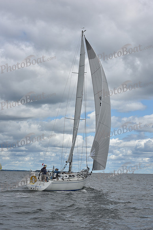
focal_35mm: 70
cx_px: 76
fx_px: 446
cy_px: 115
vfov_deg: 28.8
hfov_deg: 19.5
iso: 250
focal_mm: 70
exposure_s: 1/800
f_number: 10
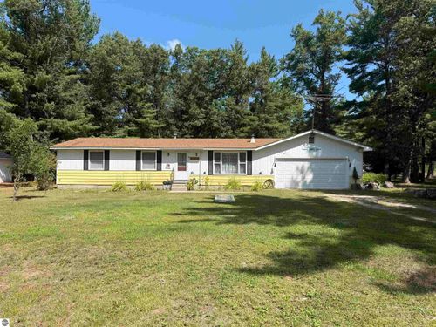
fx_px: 302
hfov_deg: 71.6
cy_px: 164
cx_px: 218
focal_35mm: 24
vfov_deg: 56.8
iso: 80
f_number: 1.78
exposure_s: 1/3145
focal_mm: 6.76
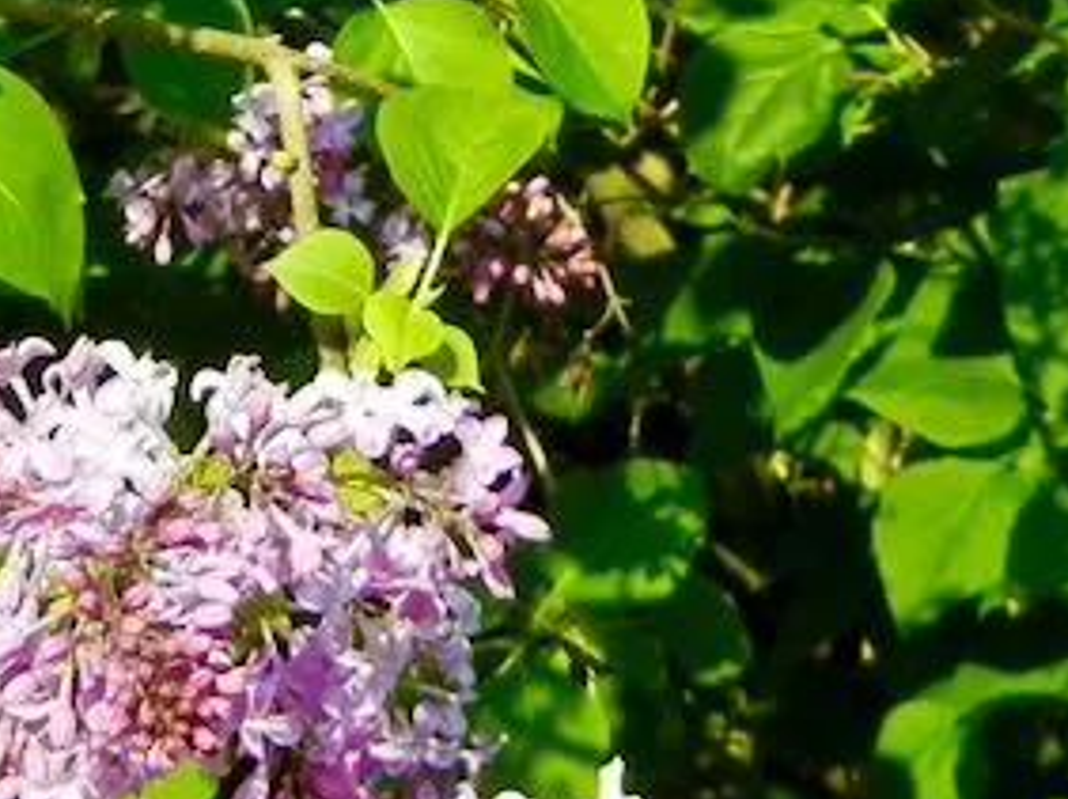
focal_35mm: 109
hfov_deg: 16.4
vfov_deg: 13.5
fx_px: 3360
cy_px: 144
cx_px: -557
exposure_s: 1/942
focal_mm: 5.4
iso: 160
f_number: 3.5
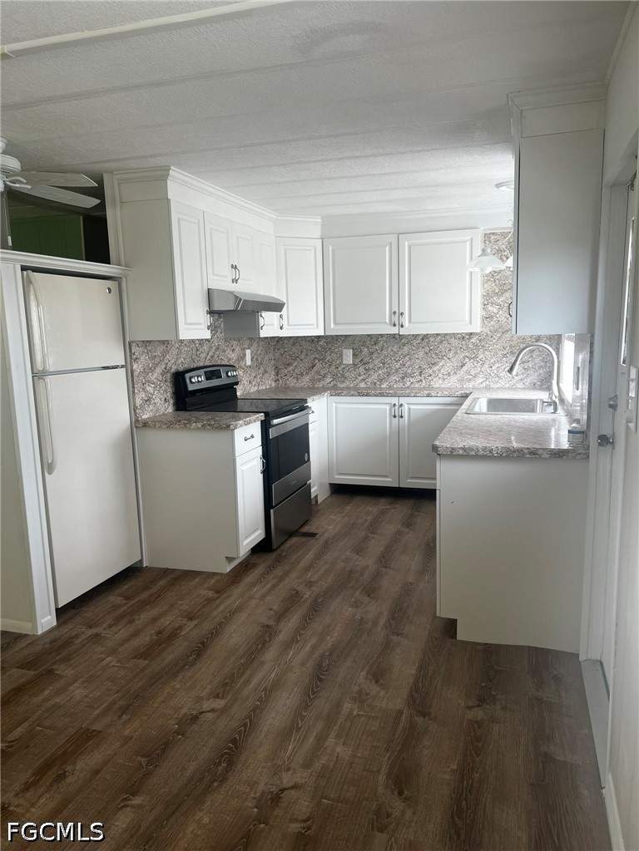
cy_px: 426
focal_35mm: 26
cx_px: 320
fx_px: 640
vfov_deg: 67.3
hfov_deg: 53.1
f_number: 1.5
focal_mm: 5.7
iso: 40
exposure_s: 1/121
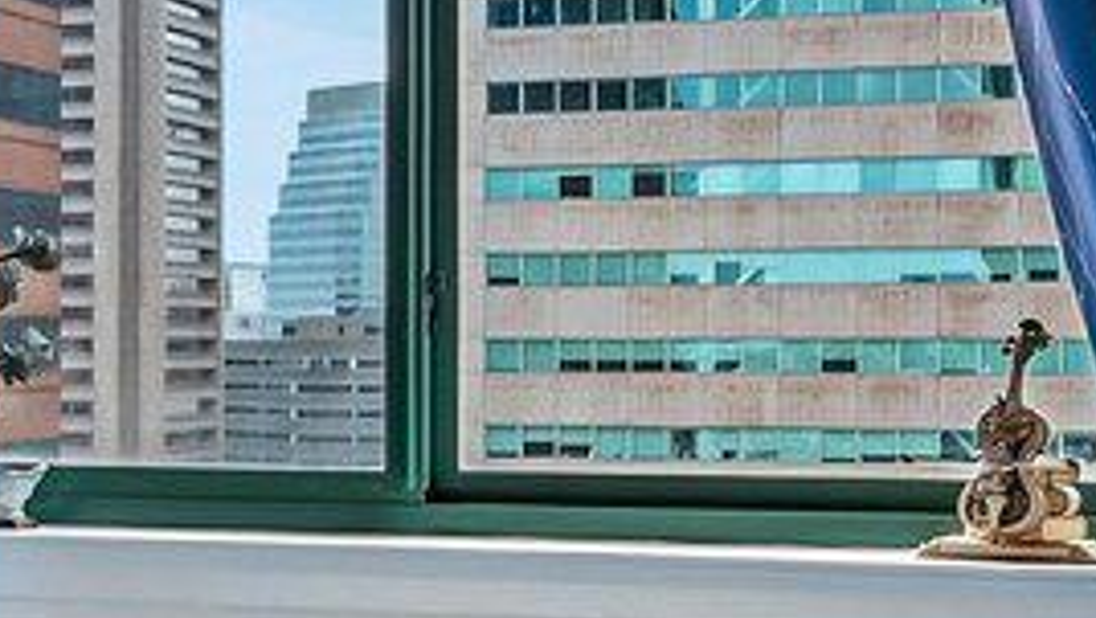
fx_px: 3256
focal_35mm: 112
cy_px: 342
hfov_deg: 16.7
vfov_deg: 10.8
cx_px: -707
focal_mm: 14
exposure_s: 1/15
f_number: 8
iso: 360
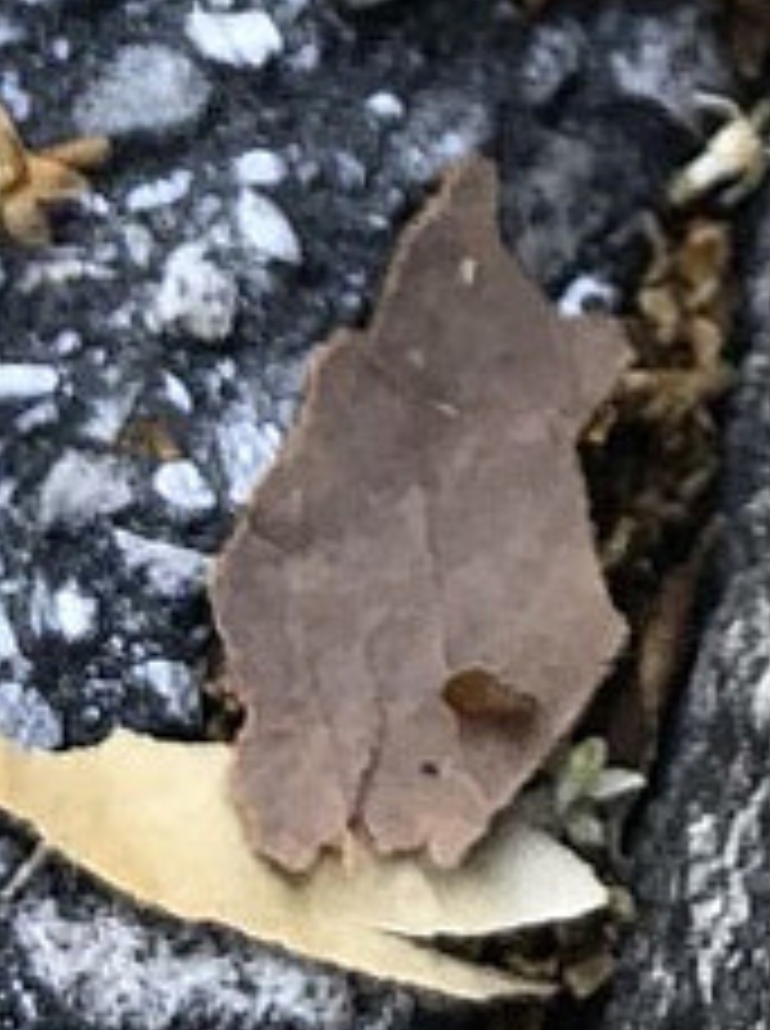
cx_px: 1132
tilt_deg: -56.0
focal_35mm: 196
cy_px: -598
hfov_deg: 7.4
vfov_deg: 9.8
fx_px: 5829
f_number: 1.8
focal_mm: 3.99
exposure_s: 1/120
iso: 32
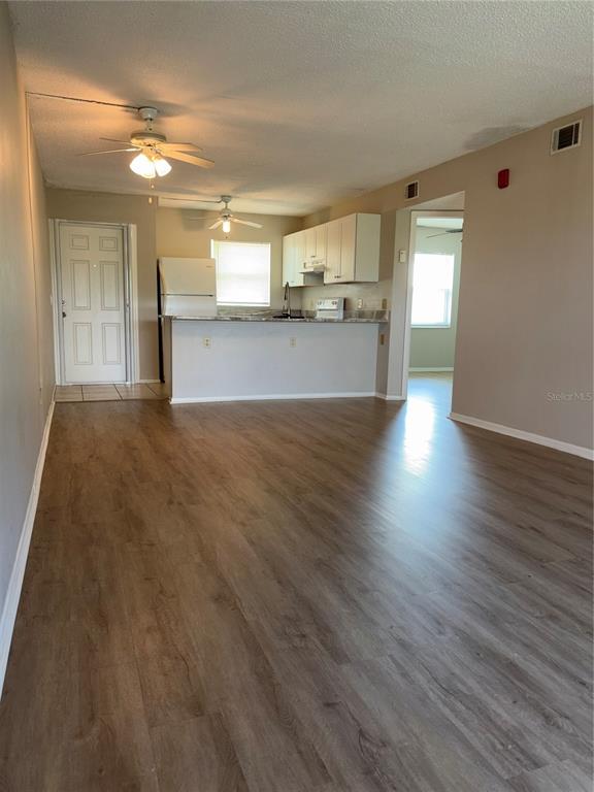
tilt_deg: -8.4
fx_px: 595
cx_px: 297
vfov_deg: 67.3
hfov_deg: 53.1
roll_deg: -1.6
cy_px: 396
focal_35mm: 26
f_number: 1.6
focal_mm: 5.96
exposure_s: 1/25
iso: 40
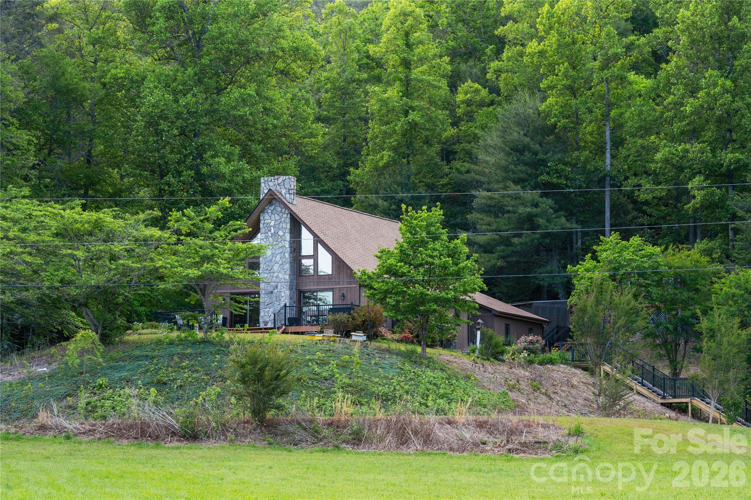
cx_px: 376
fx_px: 2190
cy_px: 250
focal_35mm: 105
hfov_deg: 19.5
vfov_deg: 13.0
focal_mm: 105
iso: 320
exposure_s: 1/100
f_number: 9
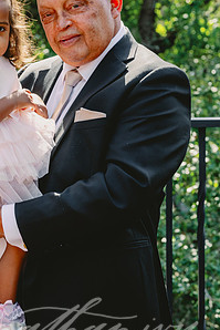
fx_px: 870
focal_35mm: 95
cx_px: 69
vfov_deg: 21.4
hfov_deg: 14.4
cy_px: 126
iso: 200
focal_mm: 63
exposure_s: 1/400
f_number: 5.6
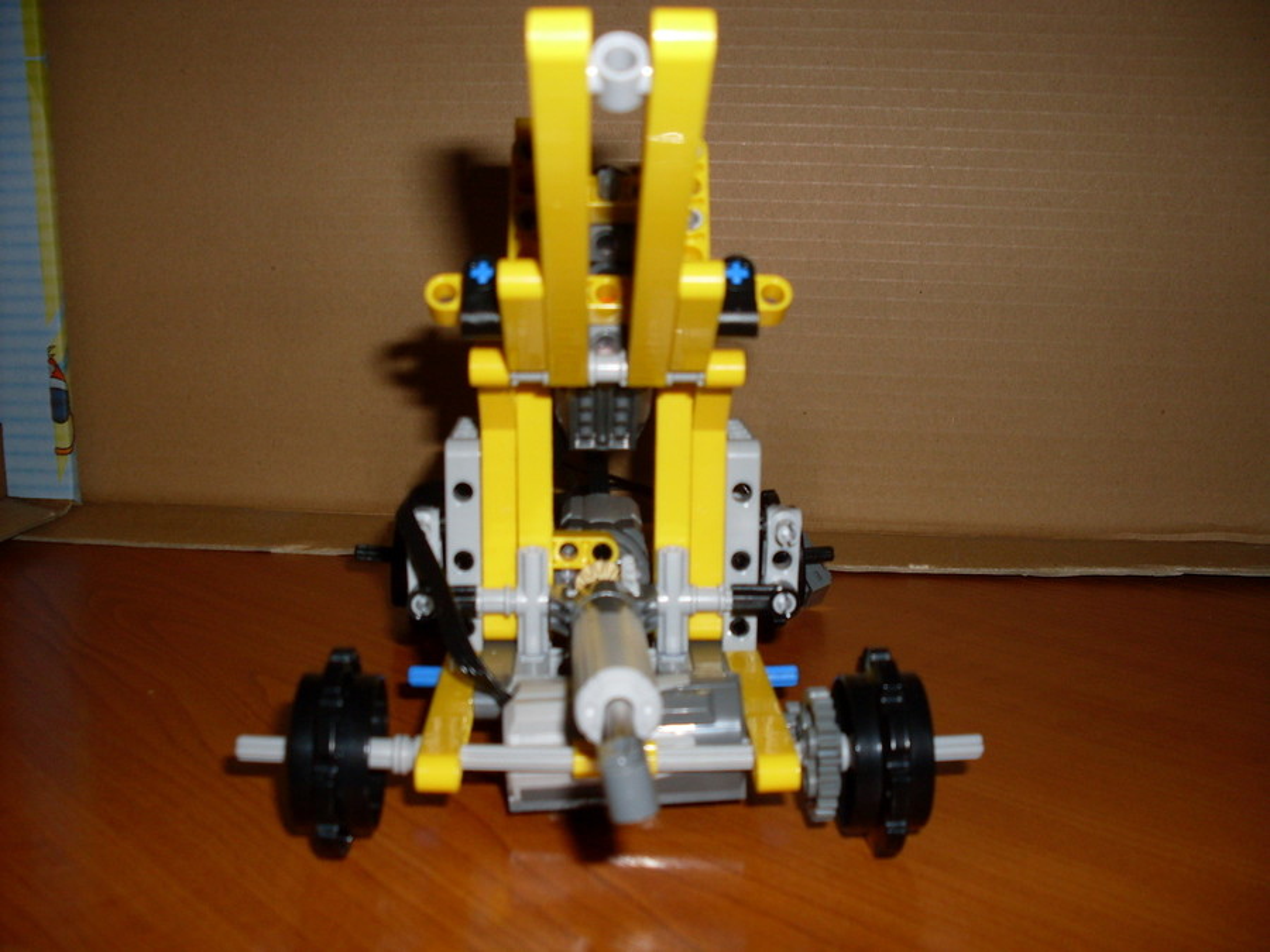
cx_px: 635
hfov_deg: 49.0
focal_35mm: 38
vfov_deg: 37.7
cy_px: 476
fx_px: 1394
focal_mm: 6.3
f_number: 2.8
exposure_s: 1/45
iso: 100
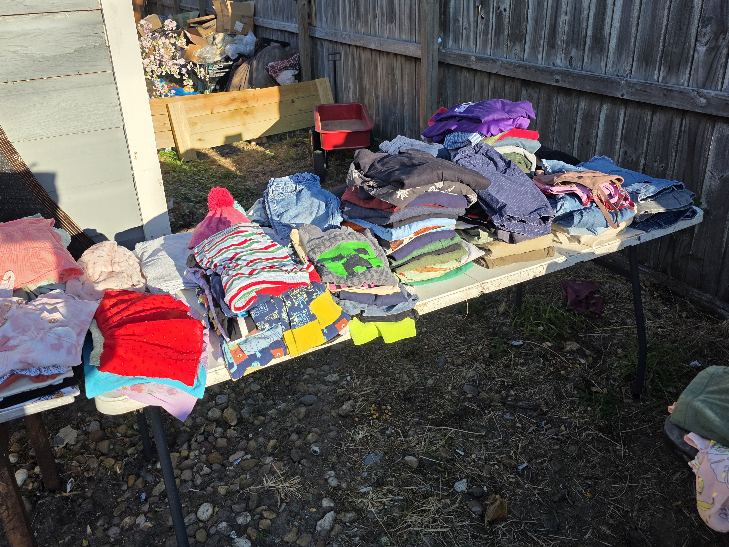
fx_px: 590
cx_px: 365
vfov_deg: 49.6
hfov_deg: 63.4
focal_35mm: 28
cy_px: 232
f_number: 1.7
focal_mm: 6.3
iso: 80
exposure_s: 1/4057
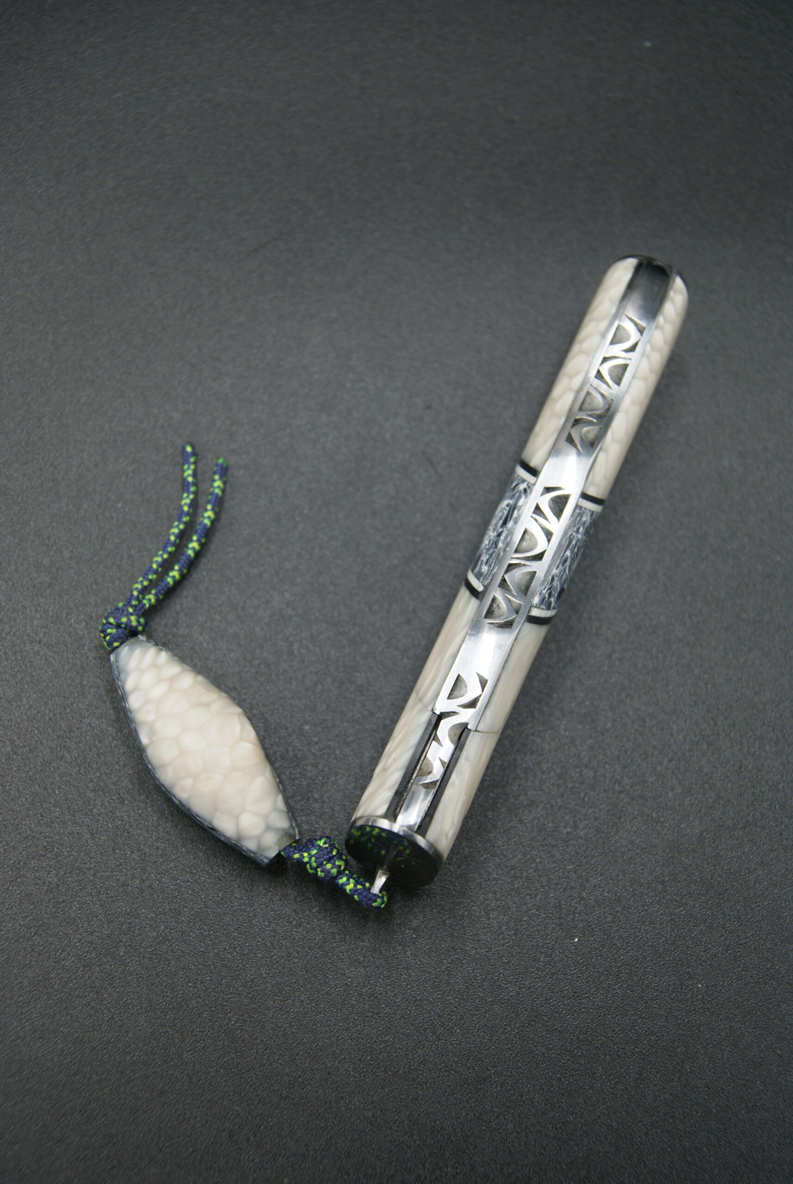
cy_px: 592
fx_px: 1285
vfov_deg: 49.5
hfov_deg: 34.3
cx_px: 396
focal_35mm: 39
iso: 100
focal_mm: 26
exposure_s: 1/50
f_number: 5
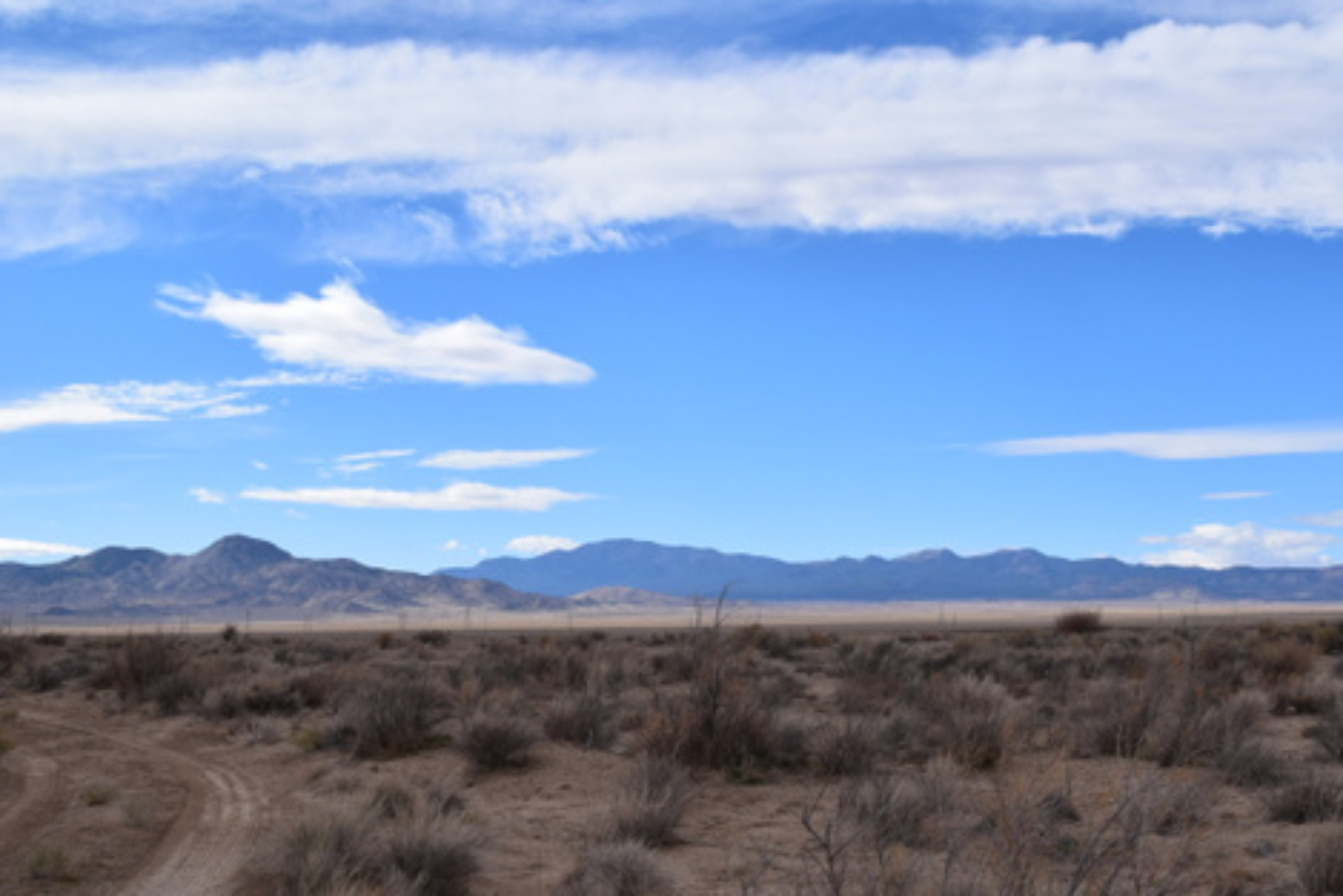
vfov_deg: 29.9
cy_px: 505
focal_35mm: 45
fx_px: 1679
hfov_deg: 42.9
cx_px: 911
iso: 320
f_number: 11
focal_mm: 22
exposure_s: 1/500
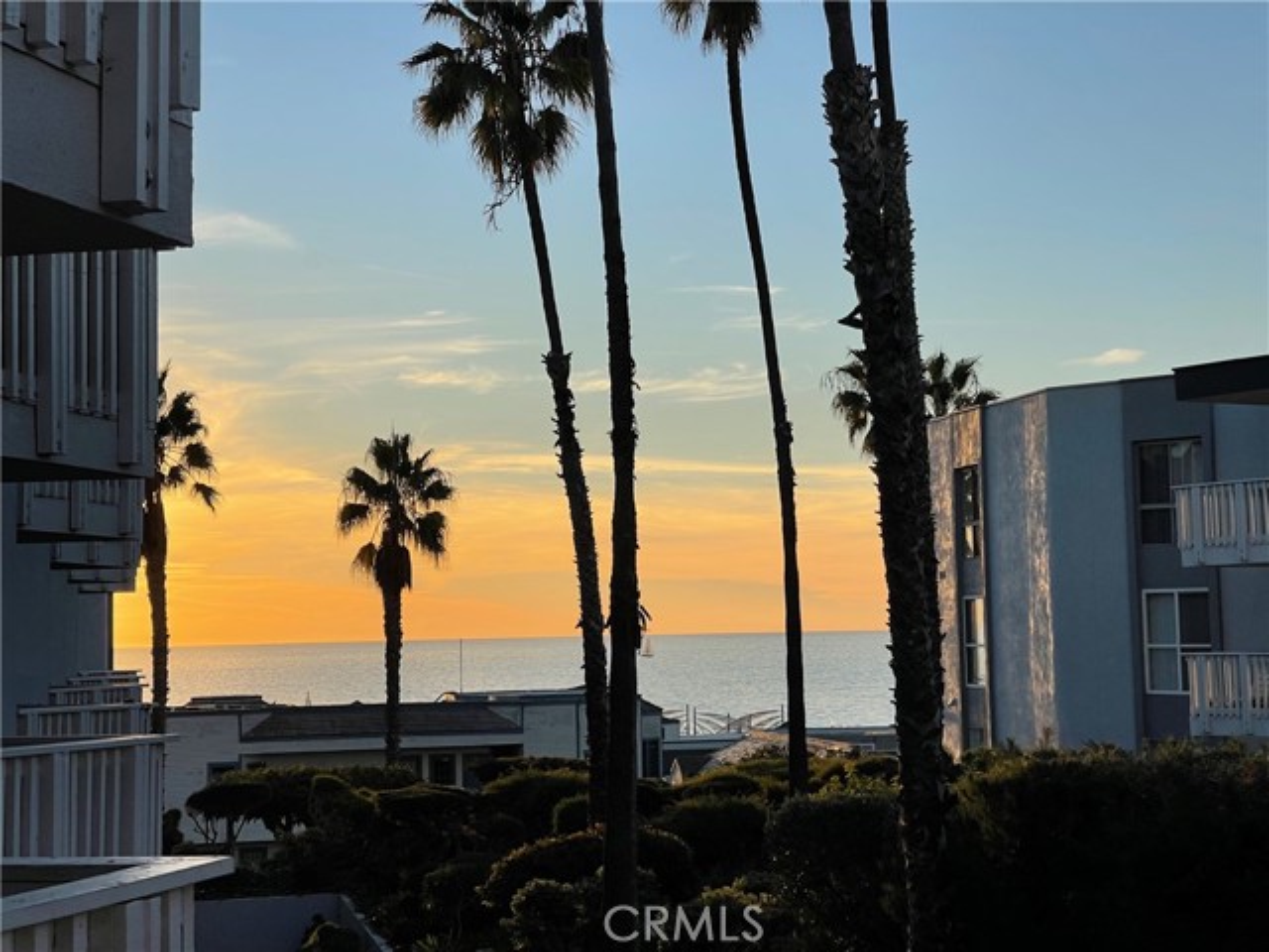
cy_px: 476
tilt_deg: +2.5
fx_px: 2346
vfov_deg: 22.9
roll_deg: +1.5
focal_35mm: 64
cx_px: 634
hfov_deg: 30.3
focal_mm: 7.5
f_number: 2.2
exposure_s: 1/1248
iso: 20
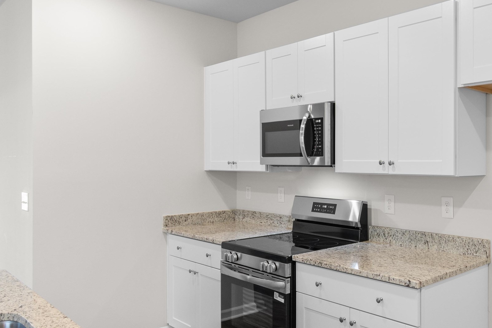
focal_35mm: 31
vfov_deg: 42.3
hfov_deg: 55.1
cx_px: 409
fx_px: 424
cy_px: 156
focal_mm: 11
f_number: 4.8
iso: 100
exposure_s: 1/4
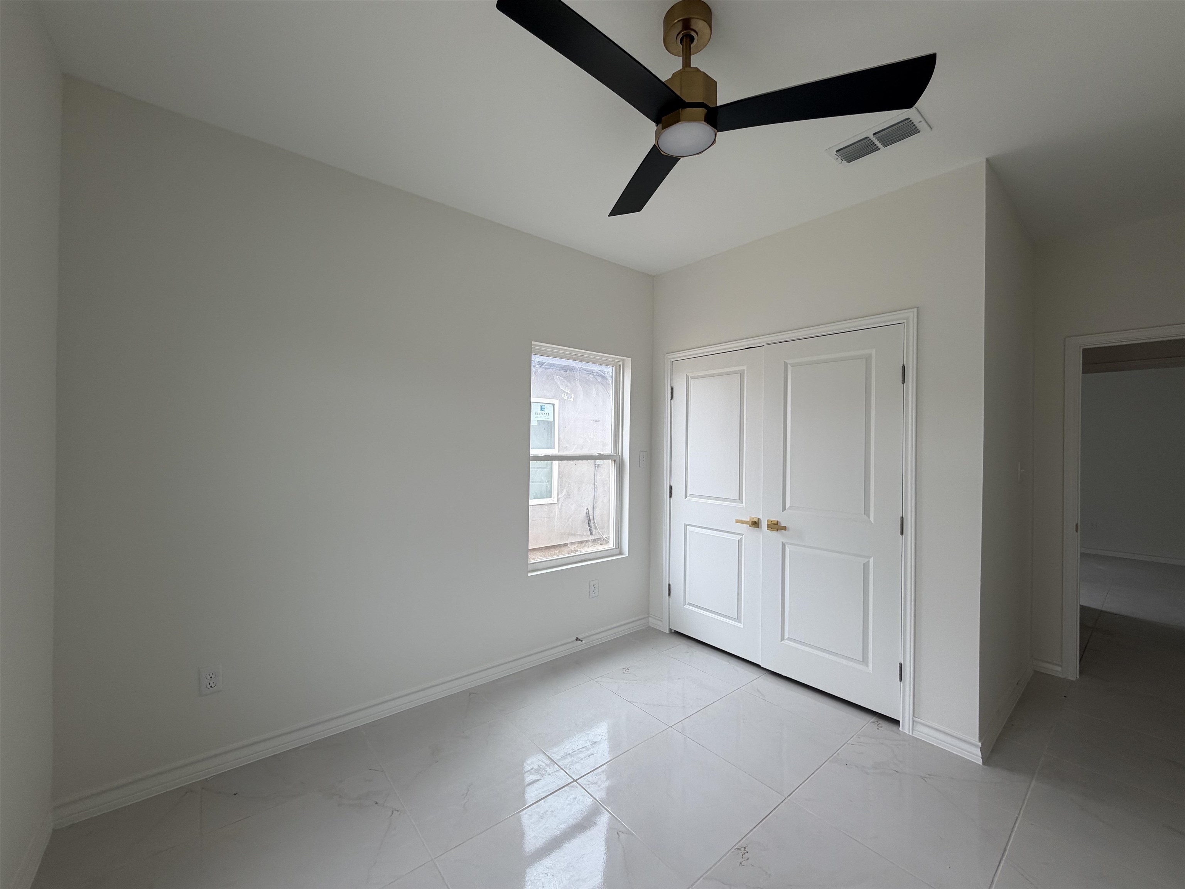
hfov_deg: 102.1
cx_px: 592
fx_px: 479
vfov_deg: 85.7
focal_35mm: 14
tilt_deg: +0.0
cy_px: 444
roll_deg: -0.7
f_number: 2.2
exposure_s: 1/156
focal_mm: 2.22
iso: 40
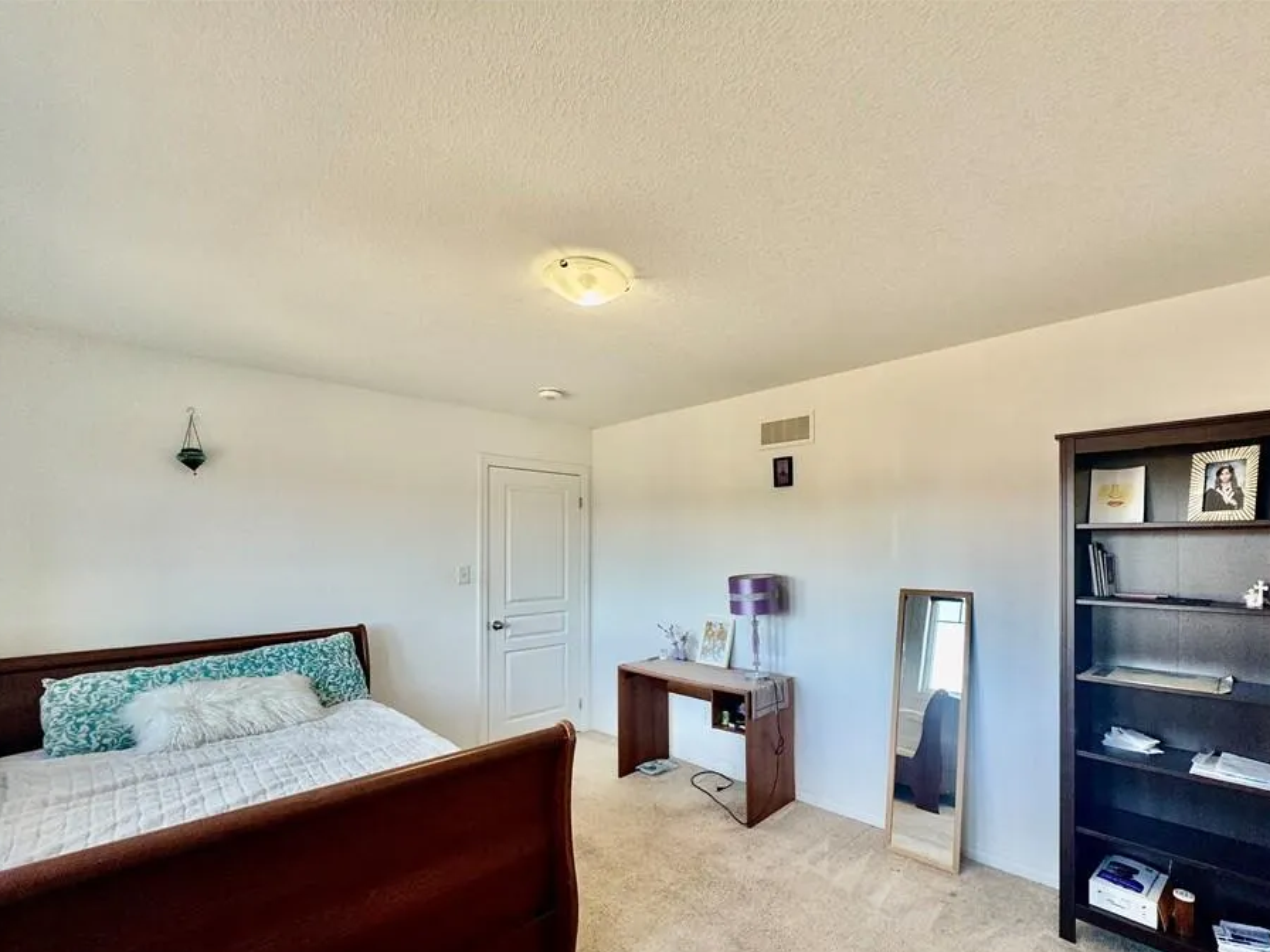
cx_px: 713
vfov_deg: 77.7
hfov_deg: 94.0
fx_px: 587
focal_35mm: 16
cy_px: 541
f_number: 2.2
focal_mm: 2.22
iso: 125
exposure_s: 1/120
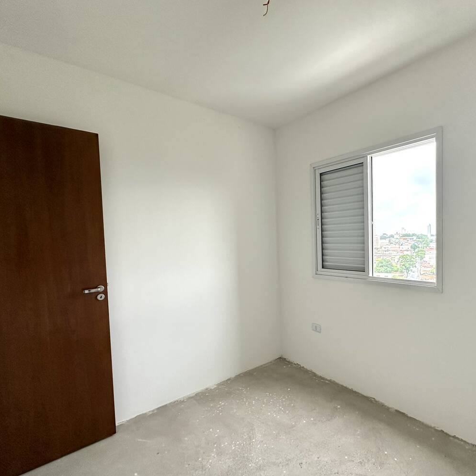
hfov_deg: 79.2
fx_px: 280
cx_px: 299
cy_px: 251
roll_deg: +1.9
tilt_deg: -0.8
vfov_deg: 80.6
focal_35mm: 18
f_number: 2.2
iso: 125
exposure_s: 1/99
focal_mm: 2.22
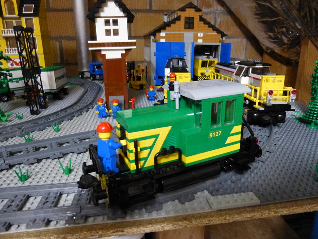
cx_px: 159
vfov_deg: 54.9
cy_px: 120
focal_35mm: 25
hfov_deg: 69.4
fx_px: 230
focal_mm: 4.5
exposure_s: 1/8
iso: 1000
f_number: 3.1
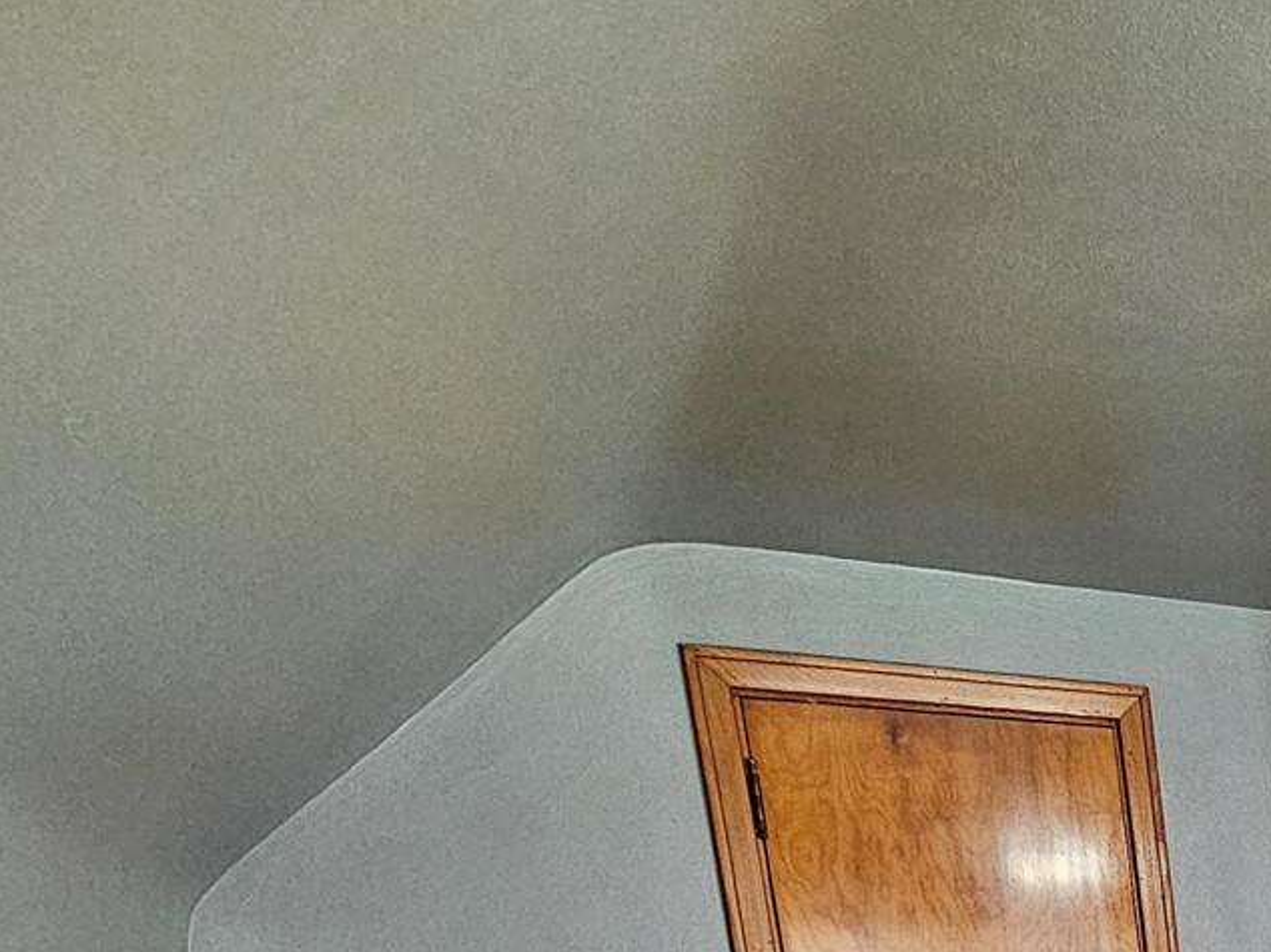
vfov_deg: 25.5
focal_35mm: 42
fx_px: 1542
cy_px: 1437
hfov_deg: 30.1
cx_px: 1824
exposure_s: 1/40
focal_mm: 2.2
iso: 400
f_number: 2.2
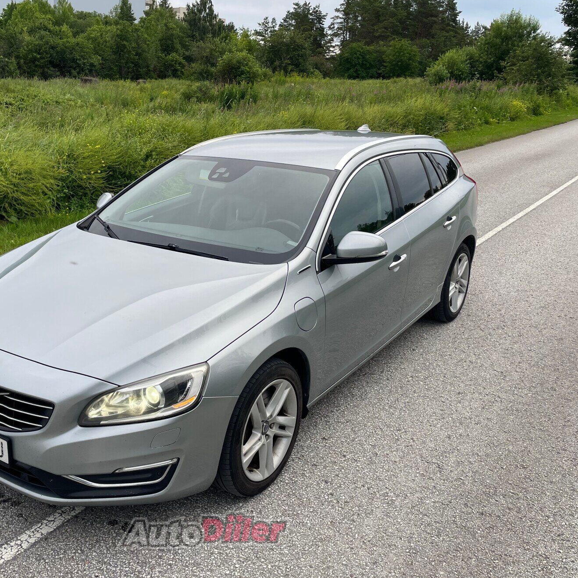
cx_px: 203
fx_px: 642
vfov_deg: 48.4
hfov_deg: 47.8
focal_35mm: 34
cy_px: 273
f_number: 1.6
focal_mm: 4.2
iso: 32
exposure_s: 1/525
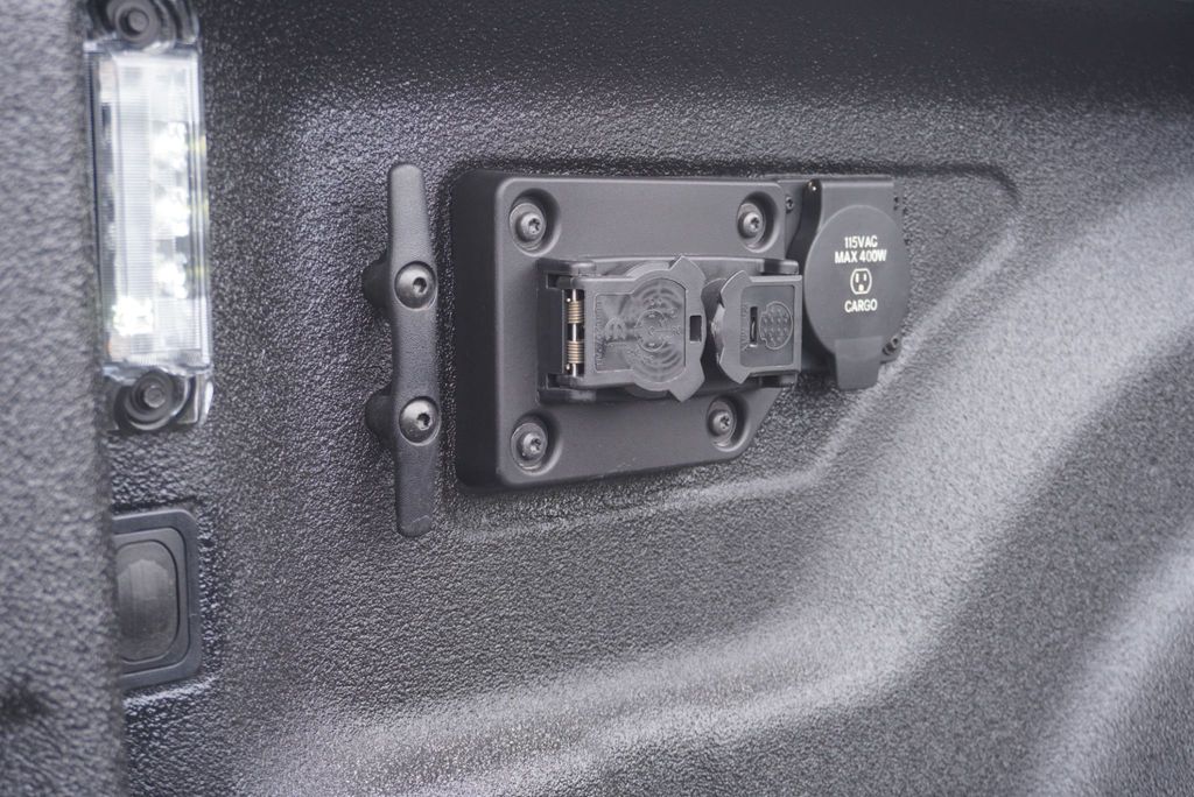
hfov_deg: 41.1
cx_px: 597
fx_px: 1593
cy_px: 398
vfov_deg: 28.1
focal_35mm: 48
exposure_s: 1/160
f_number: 5
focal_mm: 32
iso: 250
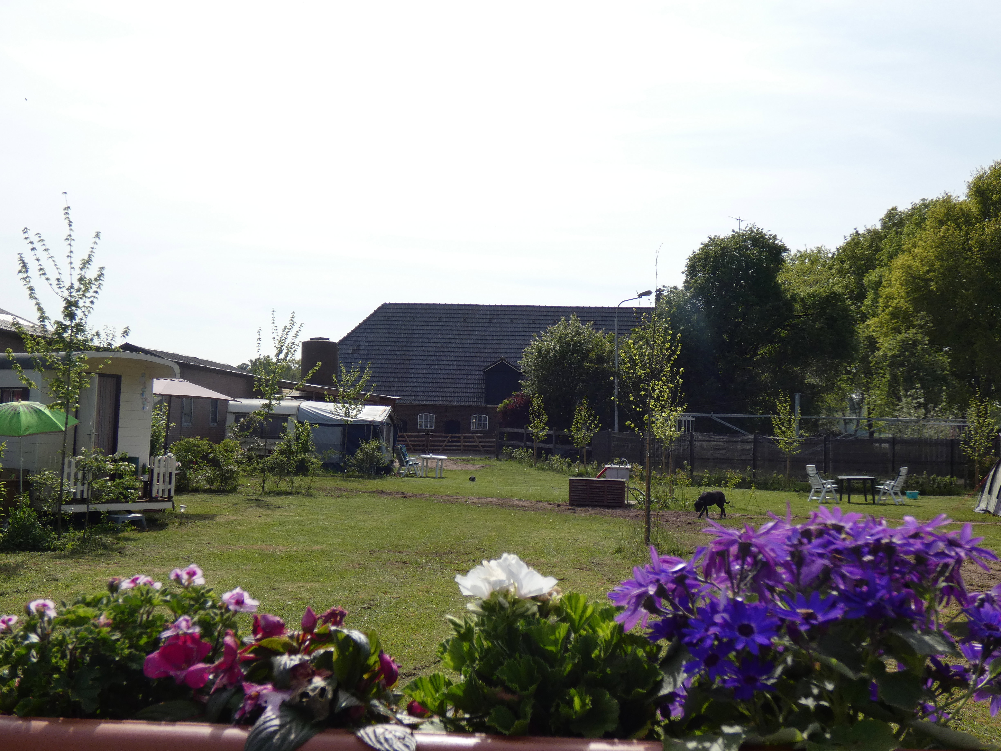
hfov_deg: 45.8
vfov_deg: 35.1
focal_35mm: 41
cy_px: 376
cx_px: 500
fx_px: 1186
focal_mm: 7.3
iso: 80
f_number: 3.6
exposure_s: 1/1000
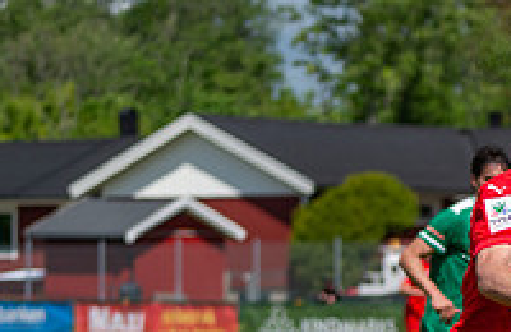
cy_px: 386
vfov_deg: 4.3
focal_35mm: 311
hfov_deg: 6.6
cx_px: 559
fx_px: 4380
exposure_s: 1/2000
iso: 100
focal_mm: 86
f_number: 3.2
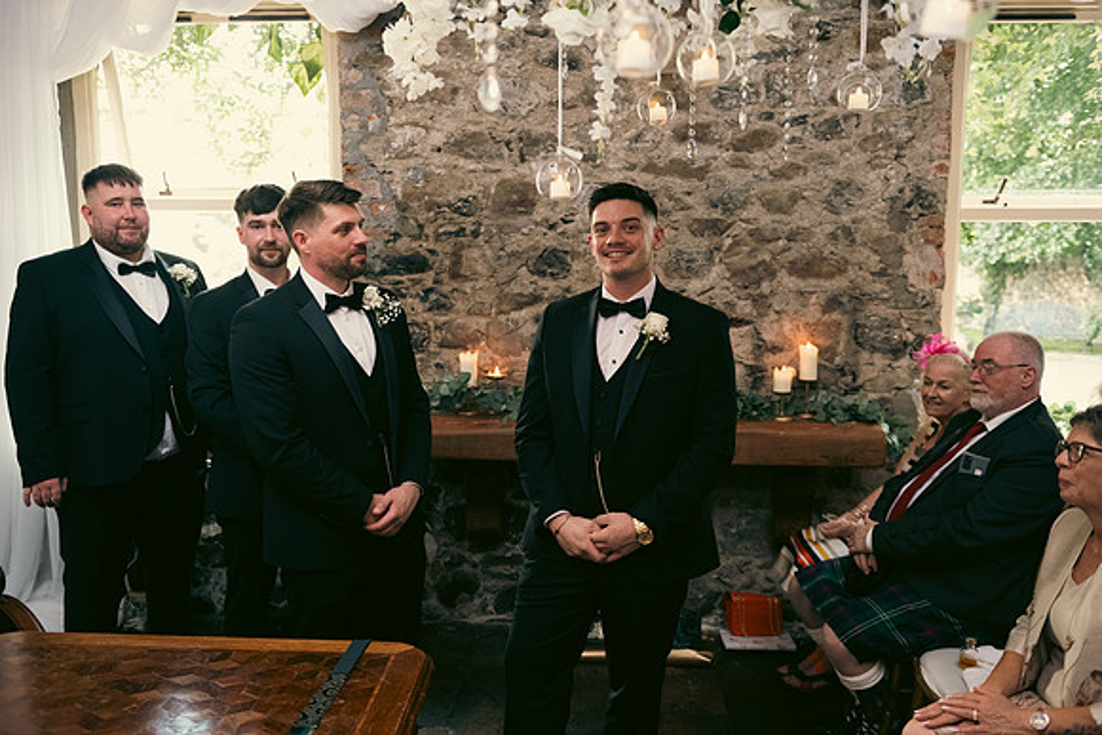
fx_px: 980
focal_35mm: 32
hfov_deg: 58.7
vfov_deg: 41.1
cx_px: 551
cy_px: 368
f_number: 3.5
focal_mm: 32
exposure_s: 1/160
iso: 1250
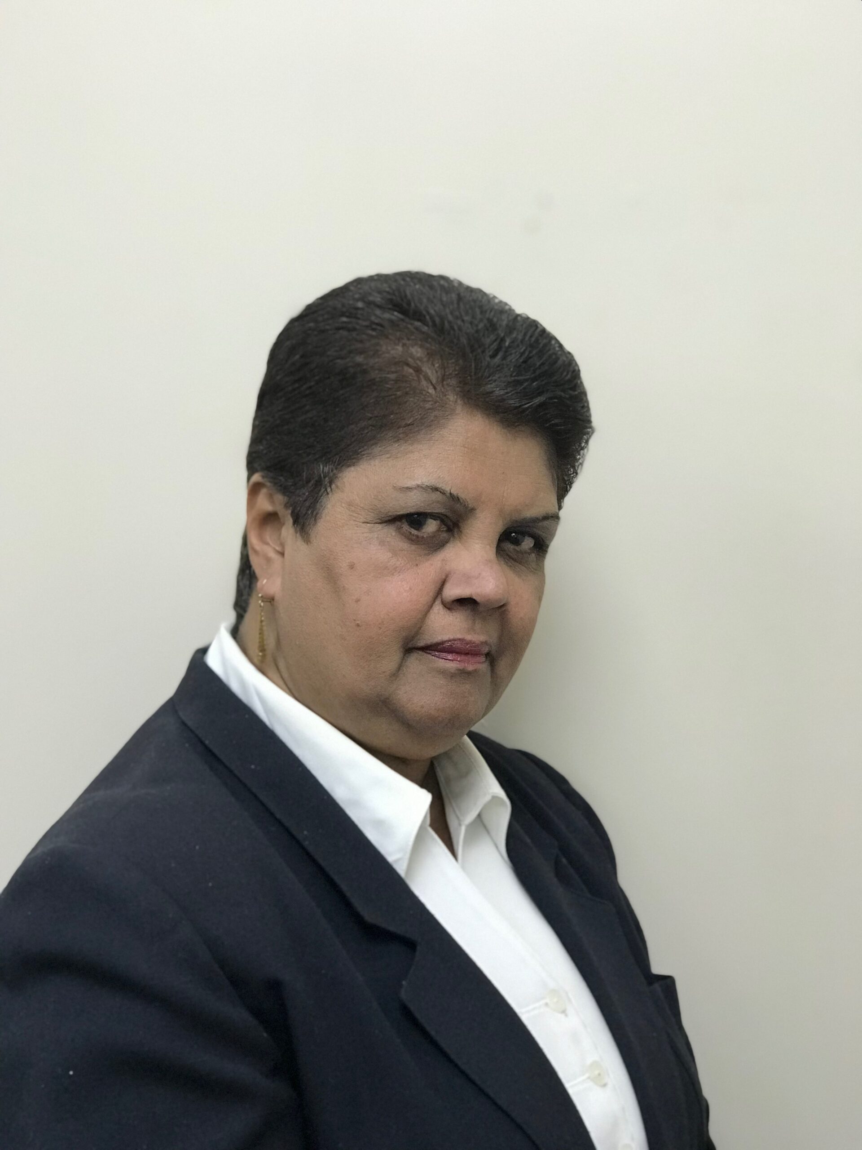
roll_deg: -0.5
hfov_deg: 25.7
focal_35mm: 57
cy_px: 575
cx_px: 431
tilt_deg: -7.1
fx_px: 1893
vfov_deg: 33.8
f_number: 2.8
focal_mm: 6.6
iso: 125
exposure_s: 1/60
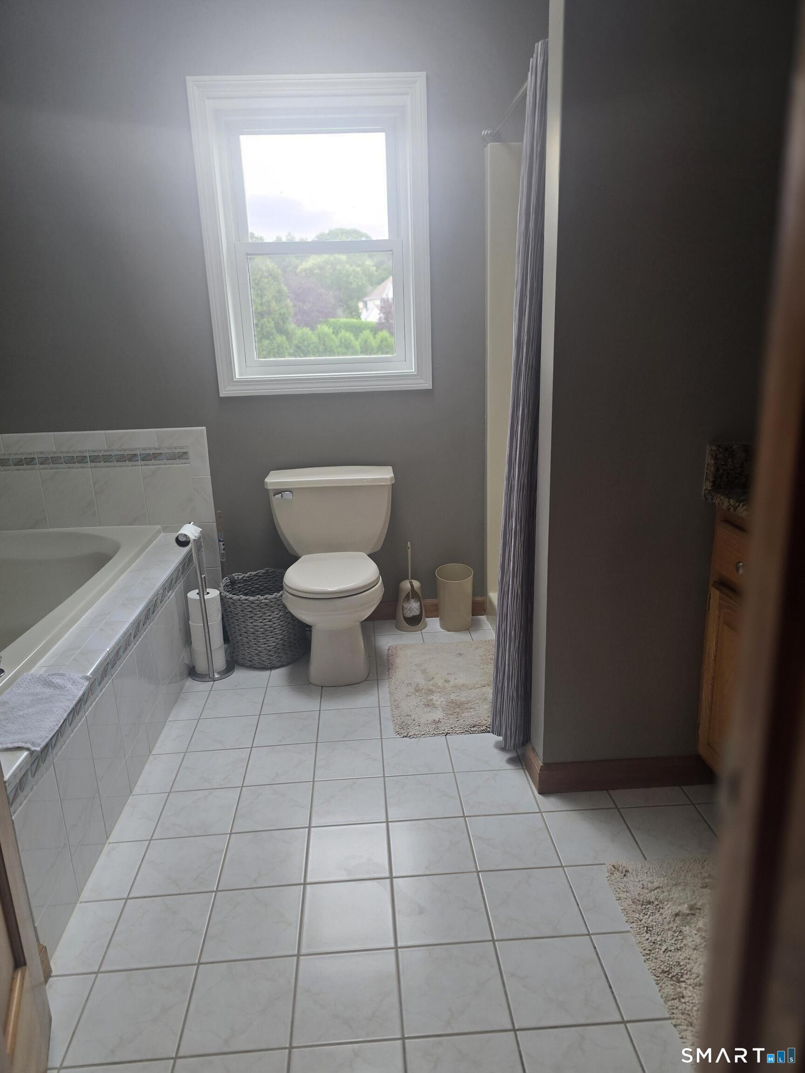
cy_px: 536
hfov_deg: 58.9
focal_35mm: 23
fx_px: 713
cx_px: 402
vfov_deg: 73.9
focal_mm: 6.3
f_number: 1.7
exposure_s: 1/120
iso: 80
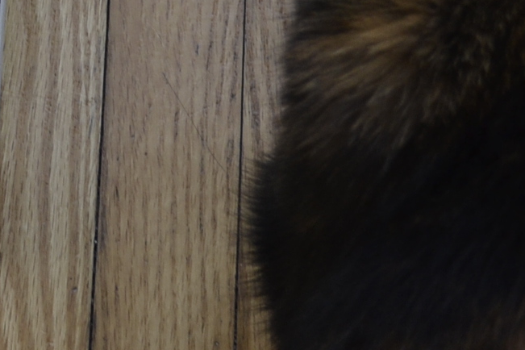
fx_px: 2785
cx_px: -100
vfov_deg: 7.0
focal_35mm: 191
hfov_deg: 10.6
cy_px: -269
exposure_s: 1/60
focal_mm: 36
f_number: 5
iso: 400
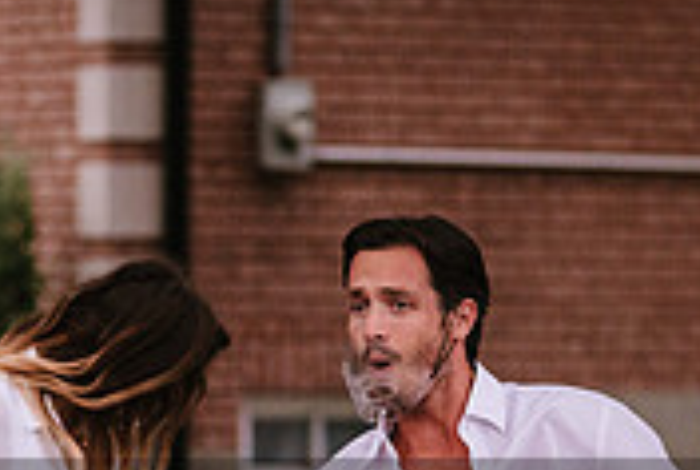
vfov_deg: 4.2
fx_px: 6427
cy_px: 558
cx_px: 103
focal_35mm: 330
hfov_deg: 6.2
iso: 1000
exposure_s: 1/500
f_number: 2.8
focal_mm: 90
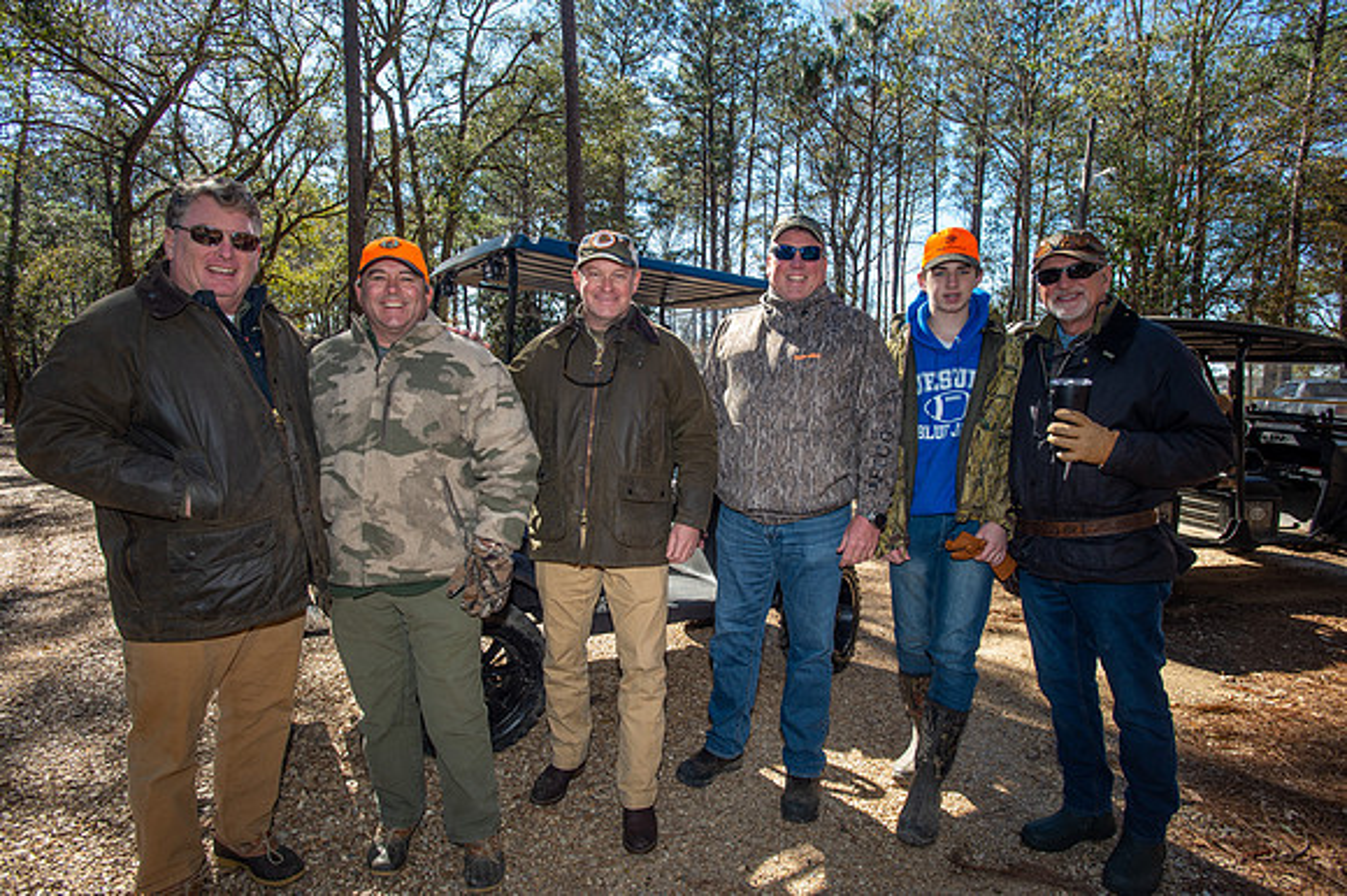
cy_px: 448
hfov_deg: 84.0
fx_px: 748
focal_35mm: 20
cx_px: 674
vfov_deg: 61.9
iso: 250
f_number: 6.3
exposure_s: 1/160
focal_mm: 20
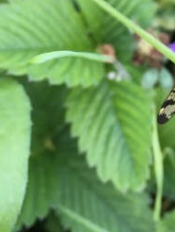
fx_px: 491
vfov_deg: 25.8
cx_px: 170
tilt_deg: -55.5
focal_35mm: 73
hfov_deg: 19.7
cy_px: 25
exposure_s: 1/33
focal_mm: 4.15
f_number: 2.2
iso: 32
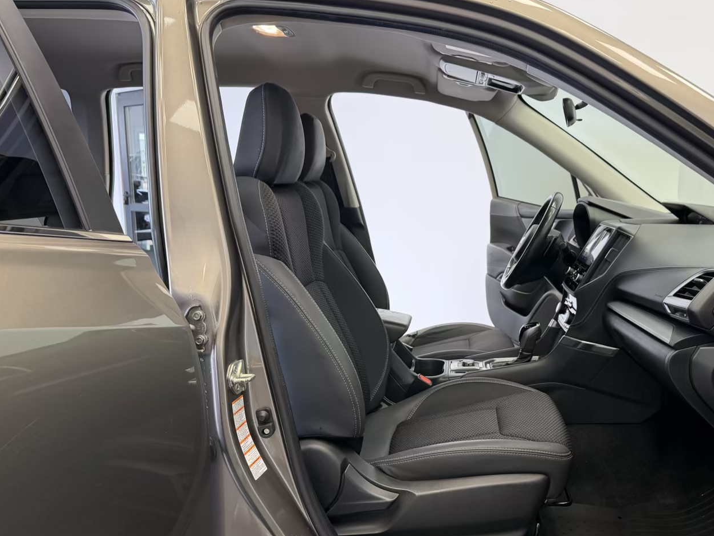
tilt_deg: -10.7
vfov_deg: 42.9
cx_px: 444
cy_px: 292
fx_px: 681
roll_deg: -0.7
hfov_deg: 54.7
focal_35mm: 33
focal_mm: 6.76
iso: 200
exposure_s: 1/121
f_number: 1.78
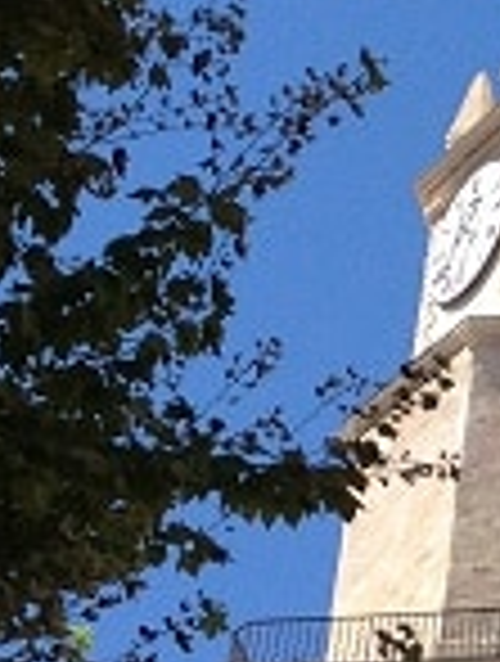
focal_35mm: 190
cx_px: 1158
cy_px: 356
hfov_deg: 7.4
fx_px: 3643
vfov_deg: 10.4
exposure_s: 1/1623
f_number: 2.4
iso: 50
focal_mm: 4.28
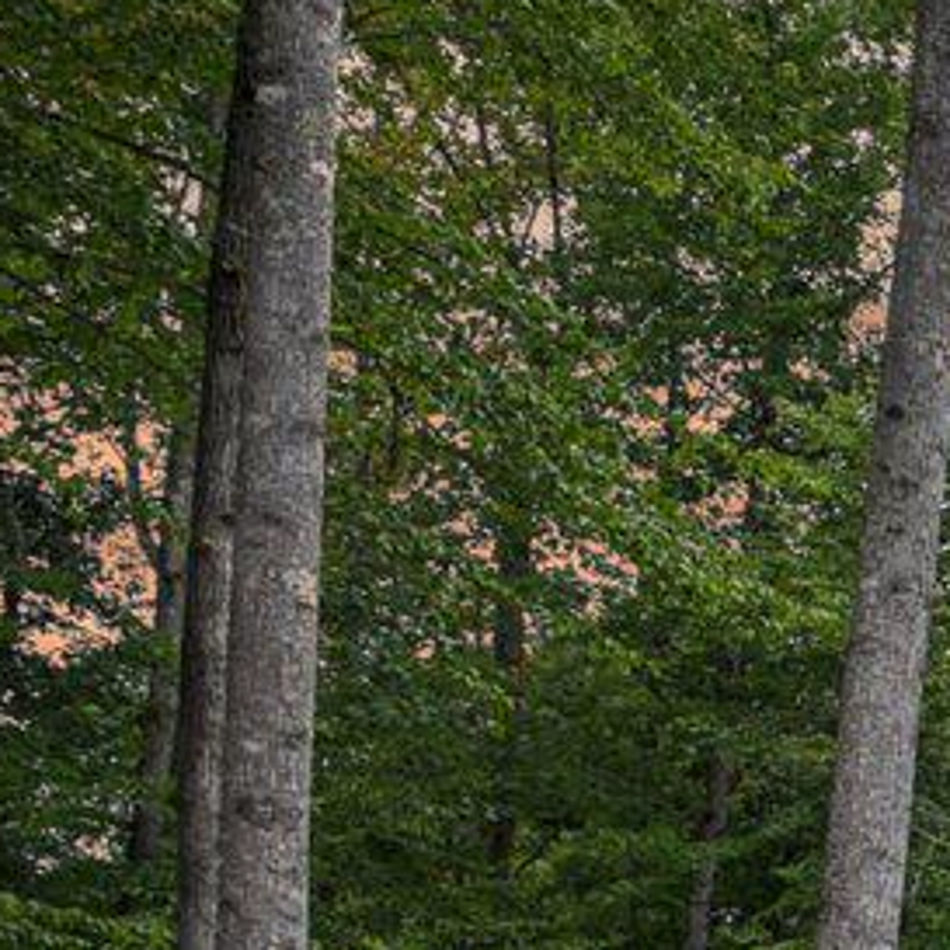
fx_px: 3167
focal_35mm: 102
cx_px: 2989
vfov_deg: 16.4
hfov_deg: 10.6
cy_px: 1143
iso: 400
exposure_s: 1/250
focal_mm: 16
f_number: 8
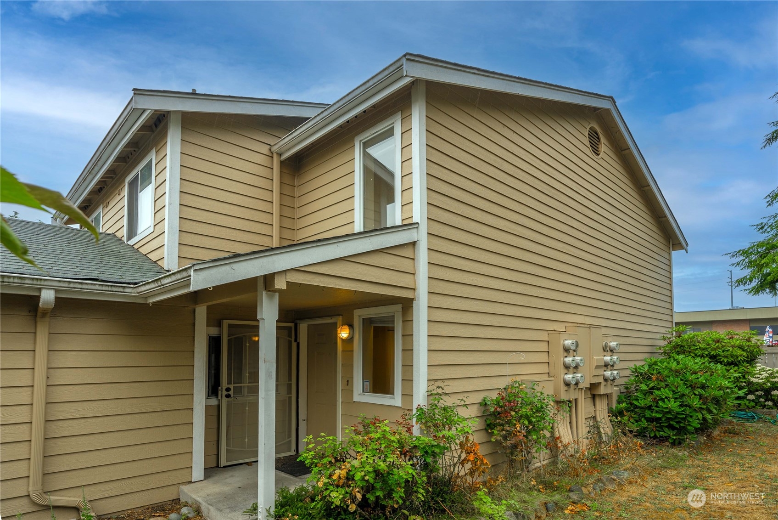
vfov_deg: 70.5
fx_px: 368
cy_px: 260
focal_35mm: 17
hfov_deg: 93.2
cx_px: 389
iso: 80
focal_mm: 17
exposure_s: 1/50
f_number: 7.1
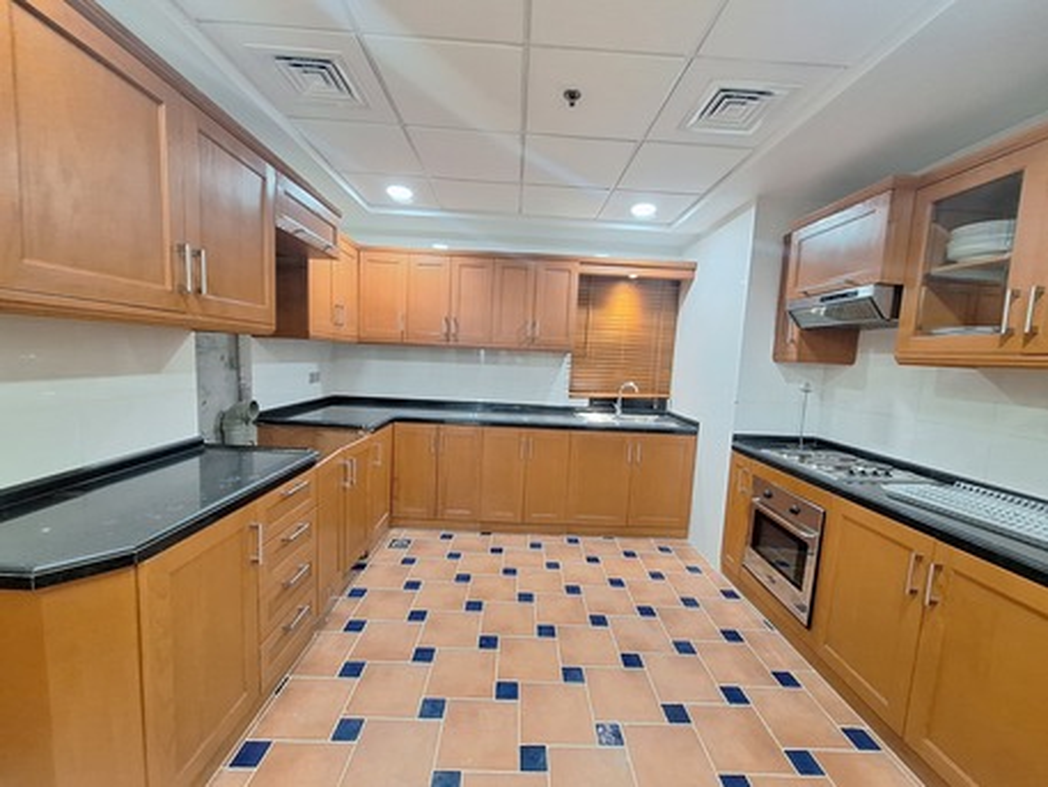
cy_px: 394
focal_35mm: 13
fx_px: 394
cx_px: 524
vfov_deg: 89.9
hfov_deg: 106.2
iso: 320
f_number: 2.2
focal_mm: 1.74
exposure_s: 1/24
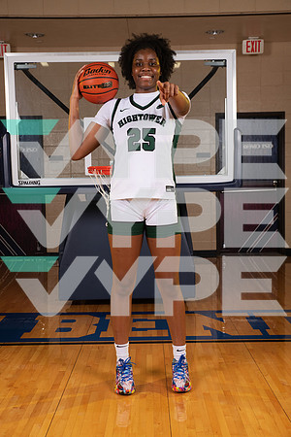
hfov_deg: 28.1
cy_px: 218
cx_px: 146
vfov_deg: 41.1
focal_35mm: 48
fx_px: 582
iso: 320
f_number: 7.1
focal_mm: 48
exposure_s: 1/320
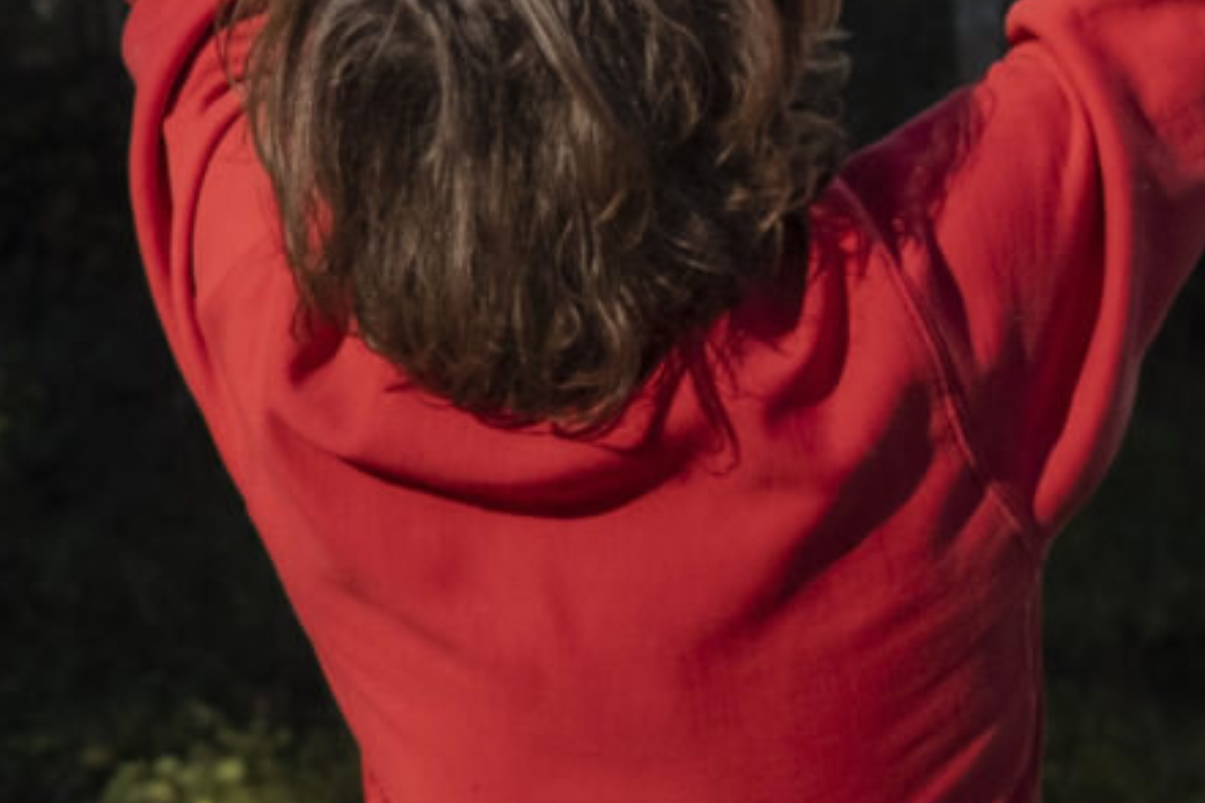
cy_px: 225
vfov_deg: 6.8
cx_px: -363
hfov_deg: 9.9
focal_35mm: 203
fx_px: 6794
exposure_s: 1/3200
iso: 320
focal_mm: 23
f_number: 2.8
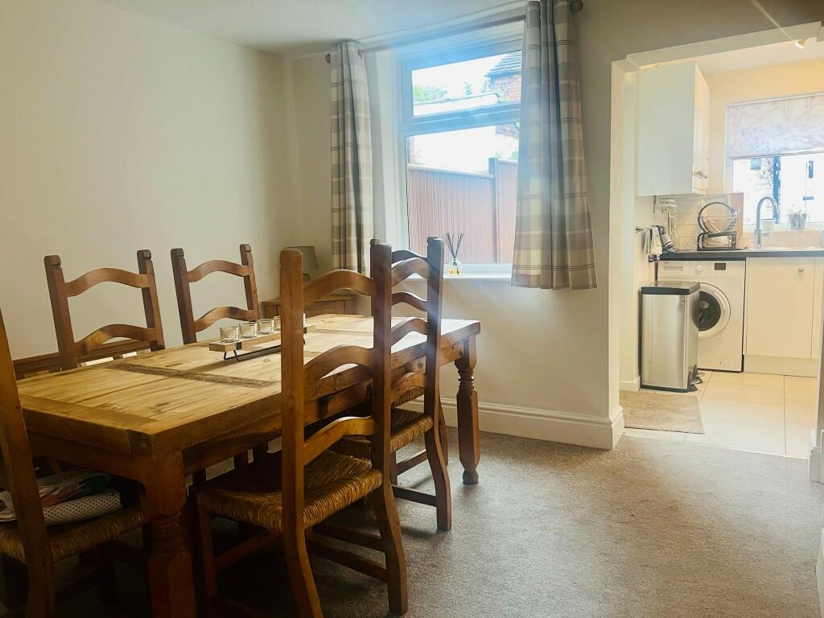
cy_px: 309
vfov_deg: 53.1
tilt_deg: -7.2
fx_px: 619
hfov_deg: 67.3
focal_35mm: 26
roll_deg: +2.2
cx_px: 412
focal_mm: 5.7
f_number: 1.5
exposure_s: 1/50
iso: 125
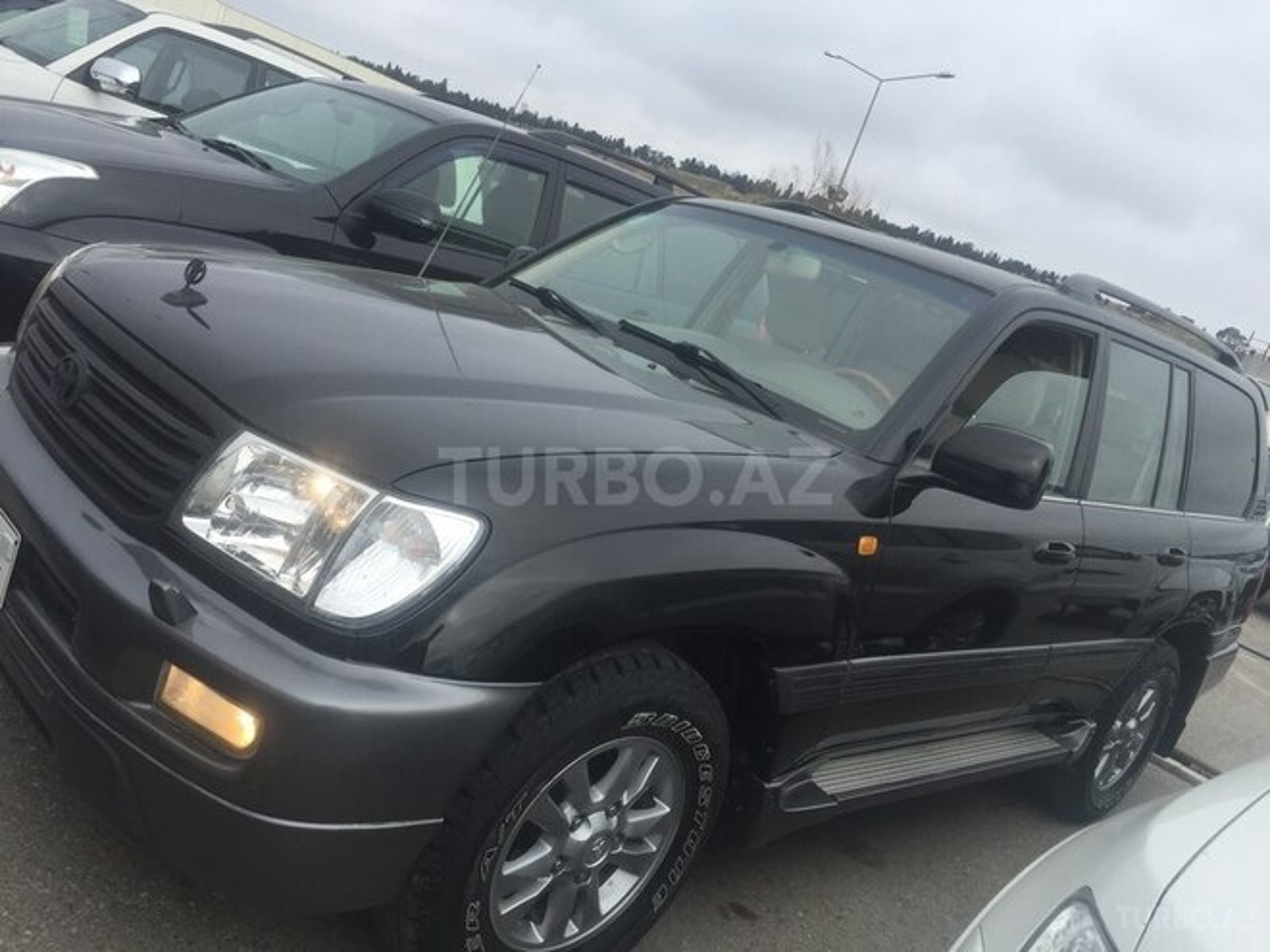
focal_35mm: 29
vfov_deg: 48.2
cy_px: 476
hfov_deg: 61.7
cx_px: 635
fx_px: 1064
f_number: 2.2
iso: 32
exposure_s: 1/1236
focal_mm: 4.15
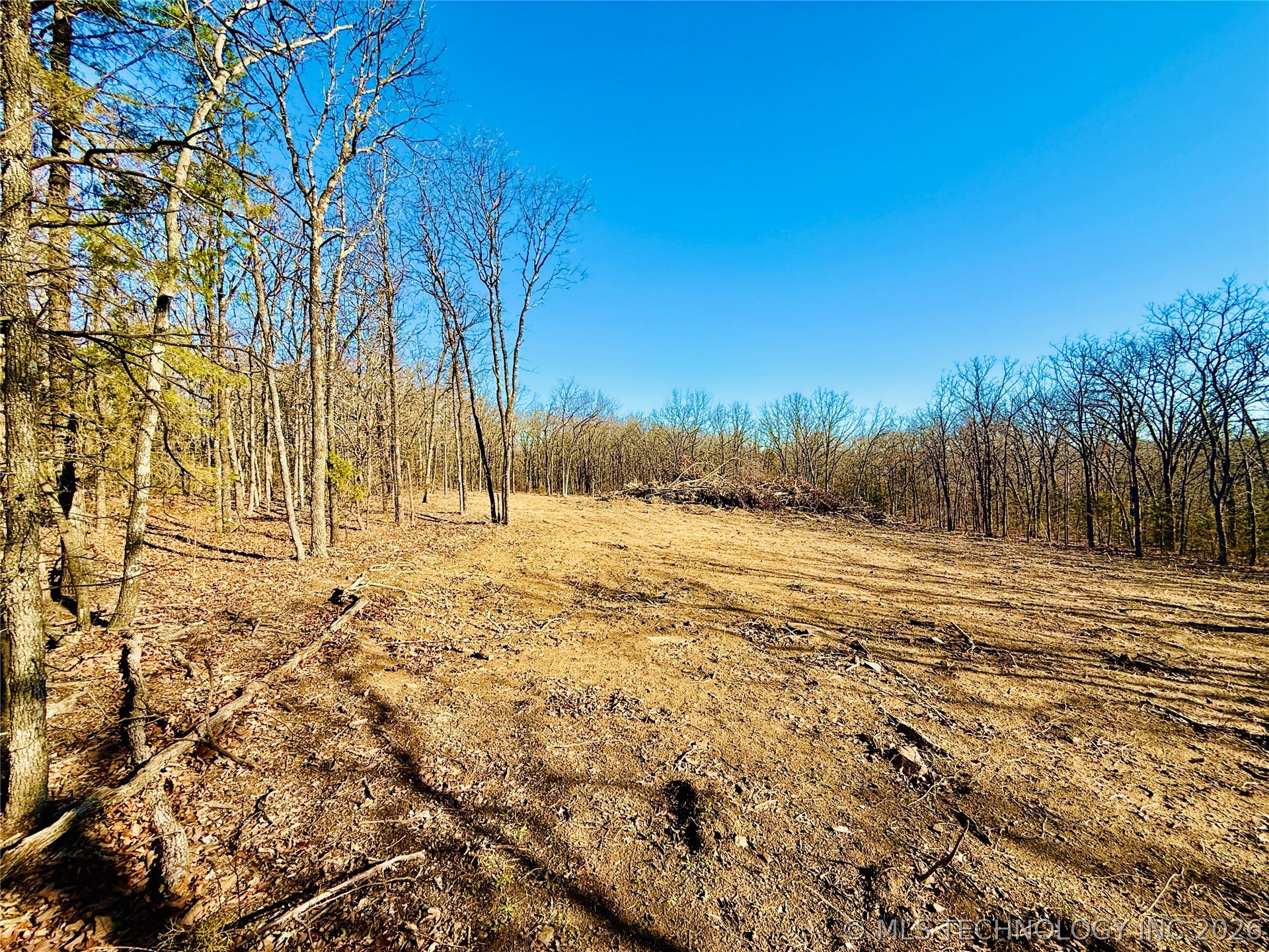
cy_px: 476
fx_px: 513
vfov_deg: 85.7
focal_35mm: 14
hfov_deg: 102.1
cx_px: 634
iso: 50
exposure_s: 1/1399
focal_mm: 2.22
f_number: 2.2
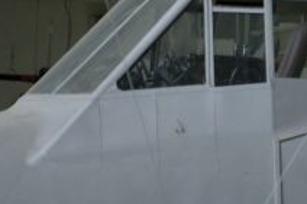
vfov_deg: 1.9
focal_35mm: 709
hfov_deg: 2.9
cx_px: 251
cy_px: 20
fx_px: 6041
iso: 200
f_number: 5.6
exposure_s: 1/90
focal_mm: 200
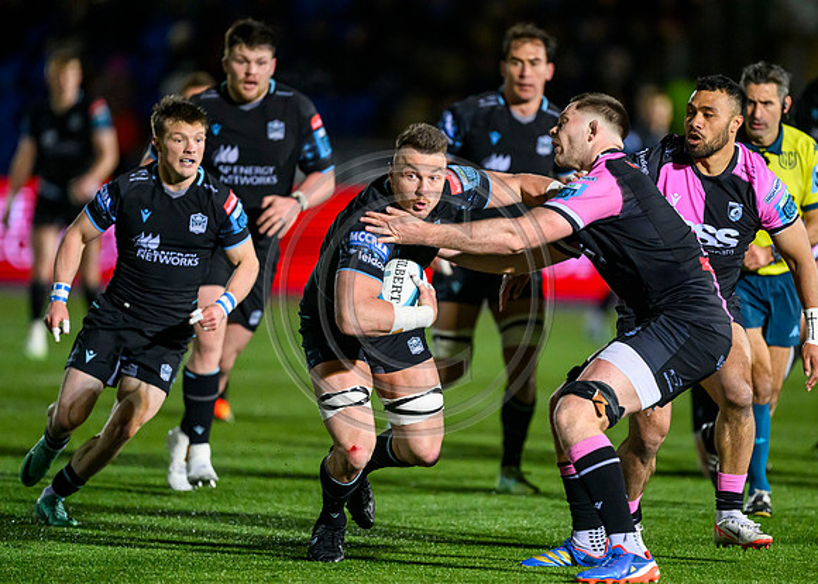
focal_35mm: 419
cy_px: 292
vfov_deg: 3.4
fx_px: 9731
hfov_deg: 4.8
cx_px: 438
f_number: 2.8
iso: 8000
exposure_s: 1/1600
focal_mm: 400
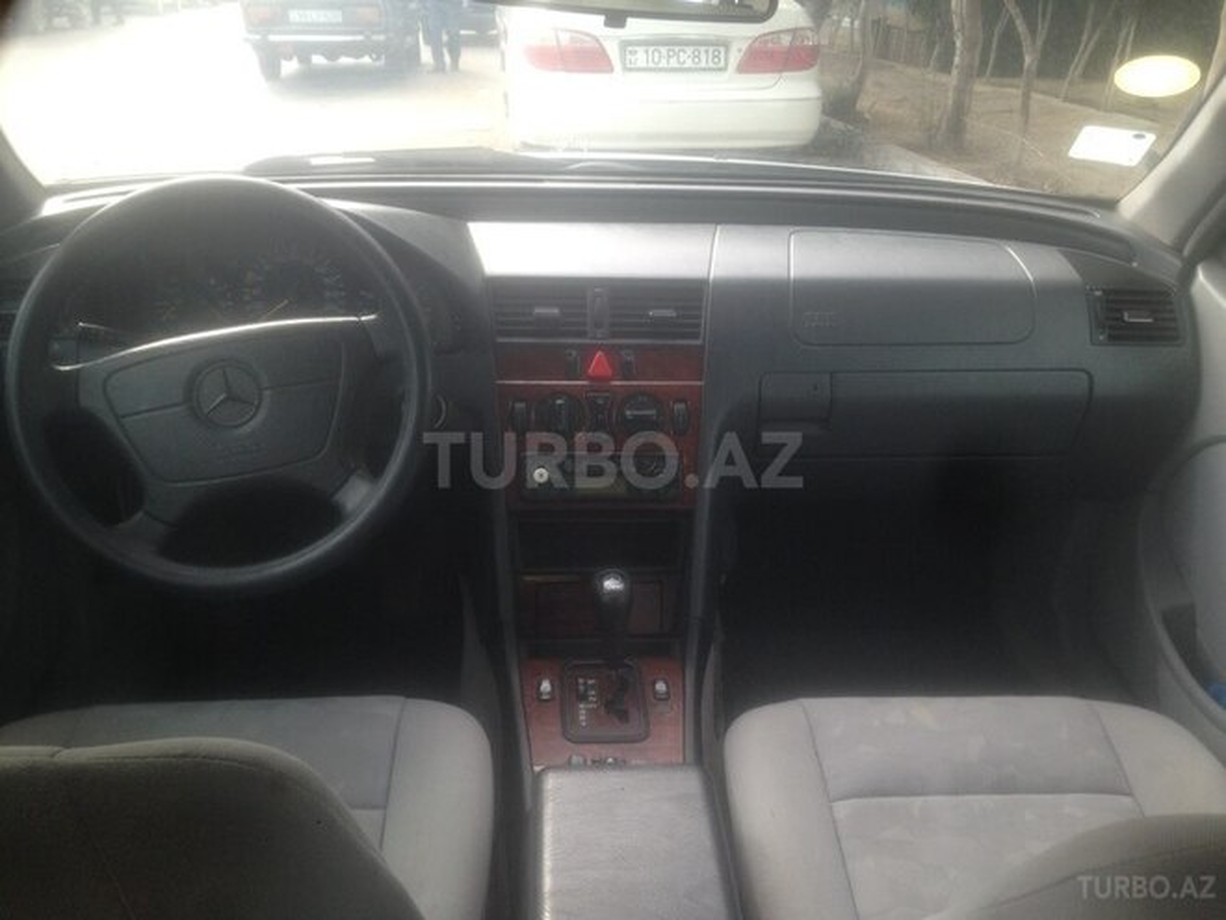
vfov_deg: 42.9
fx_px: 1169
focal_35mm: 33
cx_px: 613
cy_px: 460
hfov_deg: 55.4
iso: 64
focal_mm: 4.12
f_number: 2.4
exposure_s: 1/120
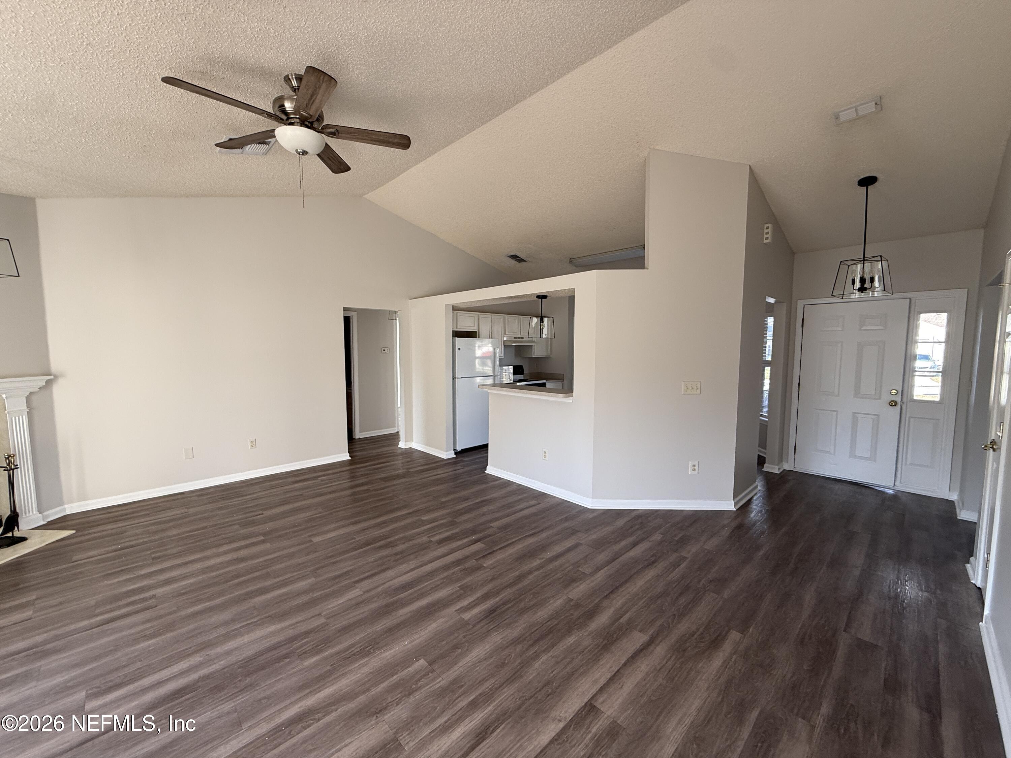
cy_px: 379
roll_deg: +0.8
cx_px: 506
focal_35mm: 14
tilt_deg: -4.2
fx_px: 409
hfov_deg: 102.1
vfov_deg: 85.7
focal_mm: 2.22
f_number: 2.2
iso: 80
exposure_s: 1/99
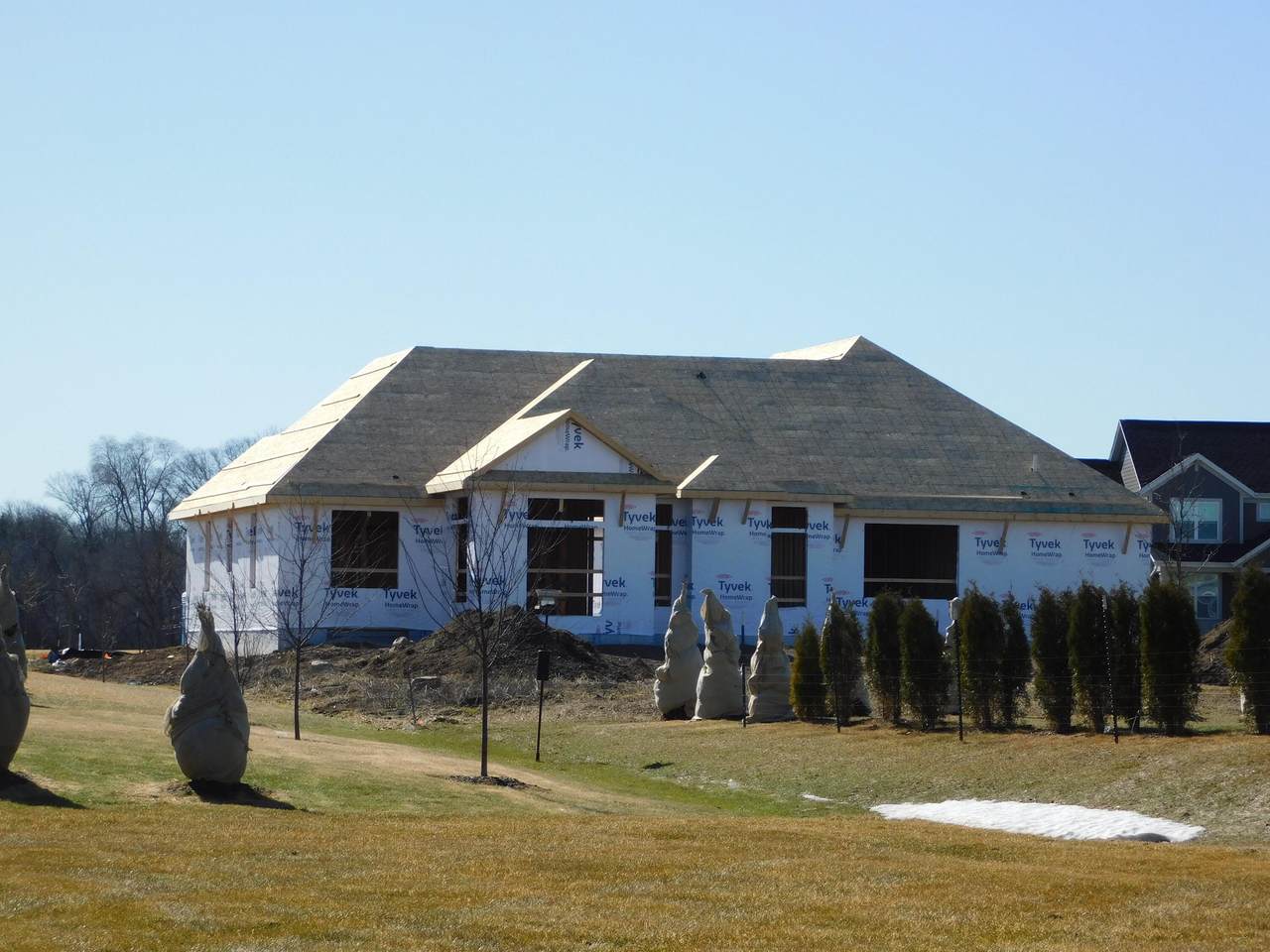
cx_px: 635
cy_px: 476
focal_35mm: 115
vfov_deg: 12.9
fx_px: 4219
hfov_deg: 17.1
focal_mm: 20.3
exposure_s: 1/800
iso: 125
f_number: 4.8
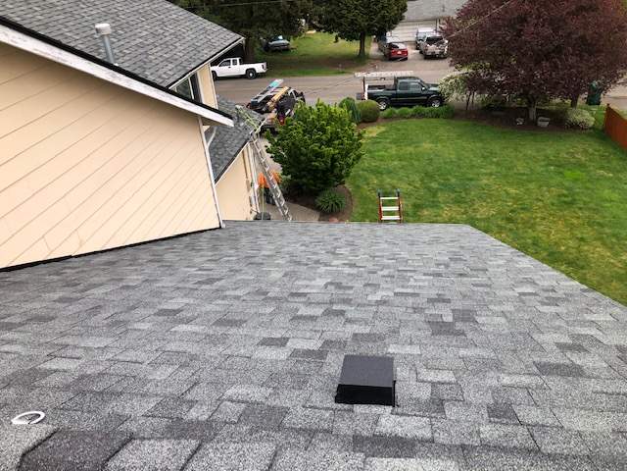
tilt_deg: -30.6
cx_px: 314
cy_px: 236
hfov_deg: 63.4
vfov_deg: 49.7
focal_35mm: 28
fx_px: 507
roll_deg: +5.6
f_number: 1.8
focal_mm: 3.99
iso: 20
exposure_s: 1/322
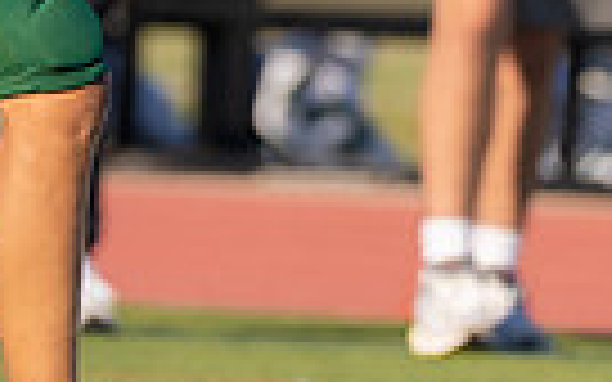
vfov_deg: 1.0
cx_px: 317
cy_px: -405
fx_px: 22867
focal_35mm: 1371
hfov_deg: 1.5
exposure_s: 1/4000
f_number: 2.8
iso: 250
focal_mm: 200
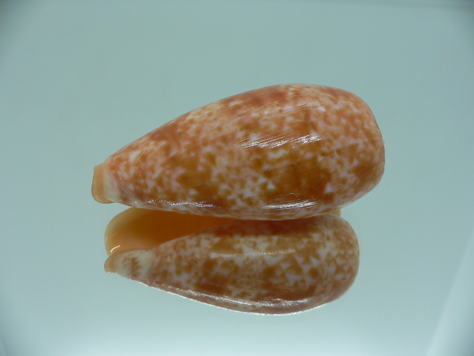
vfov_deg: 40.7
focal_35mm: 35
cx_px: 237
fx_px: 479
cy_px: 178
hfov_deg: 52.6
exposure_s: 1/60
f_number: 2.8
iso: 80
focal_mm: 4.6
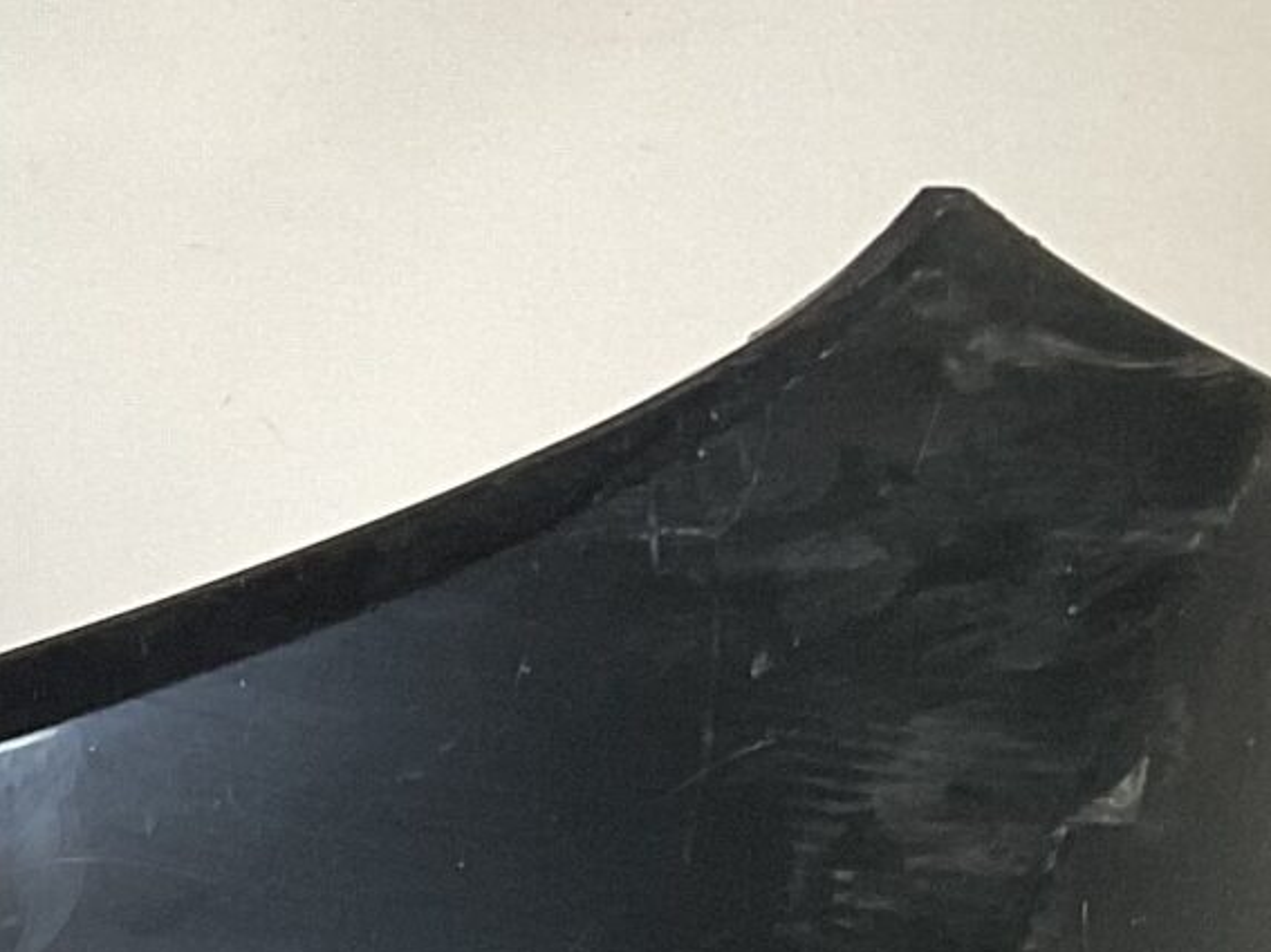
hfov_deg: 12.9
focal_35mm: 131
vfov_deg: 10.8
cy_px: 1503
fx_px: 4809
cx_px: -1329
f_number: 1.8
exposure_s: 1/50
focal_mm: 3
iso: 64
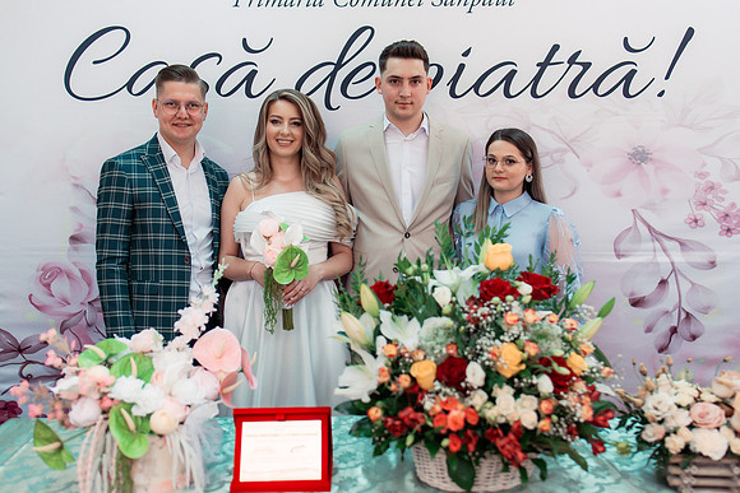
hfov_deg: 54.4
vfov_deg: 37.9
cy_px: 246
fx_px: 720
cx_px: 370
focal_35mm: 35
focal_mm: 35
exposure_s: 1/250
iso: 800
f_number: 2.8
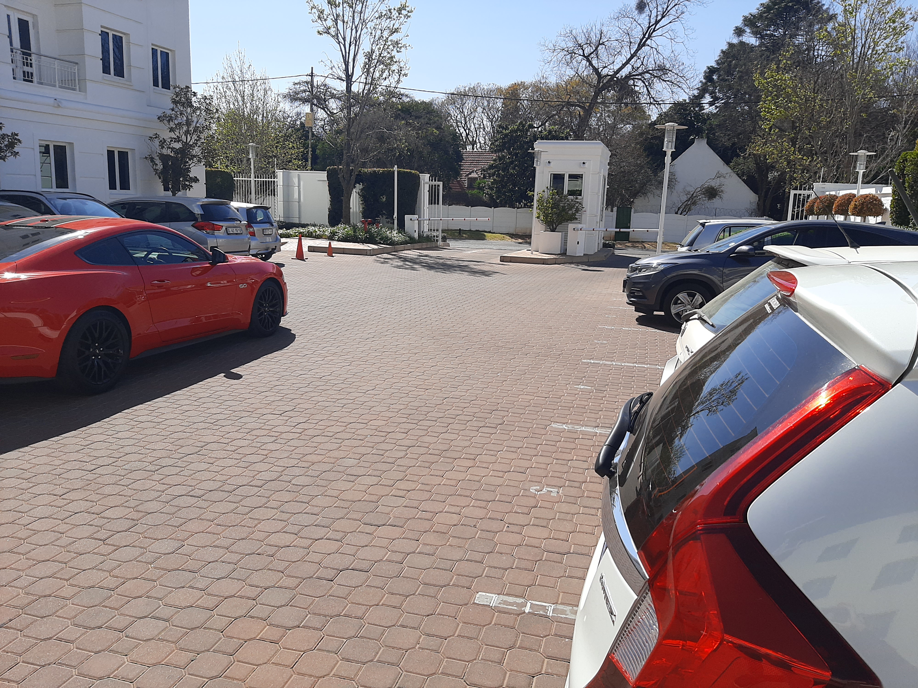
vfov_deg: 51.4
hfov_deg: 65.3
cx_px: 459
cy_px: 344
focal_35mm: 27
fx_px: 716
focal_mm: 3.93
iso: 40
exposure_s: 1/2331
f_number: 1.7
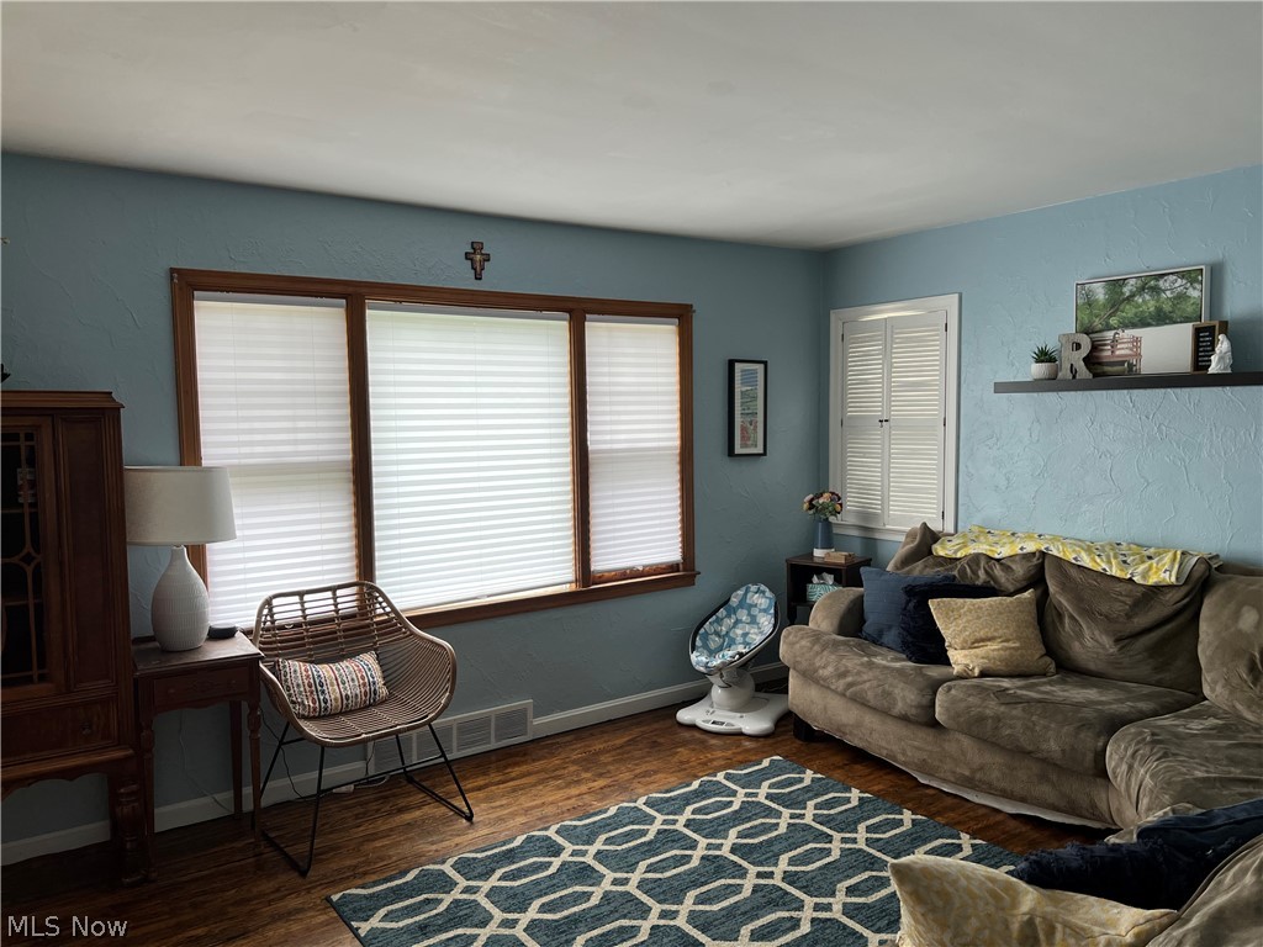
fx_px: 949
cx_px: 632
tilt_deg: -3.7
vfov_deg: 53.1
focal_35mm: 26
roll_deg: +1.0
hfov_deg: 67.3
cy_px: 474
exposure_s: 1/120
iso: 50
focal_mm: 5.7
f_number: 1.5
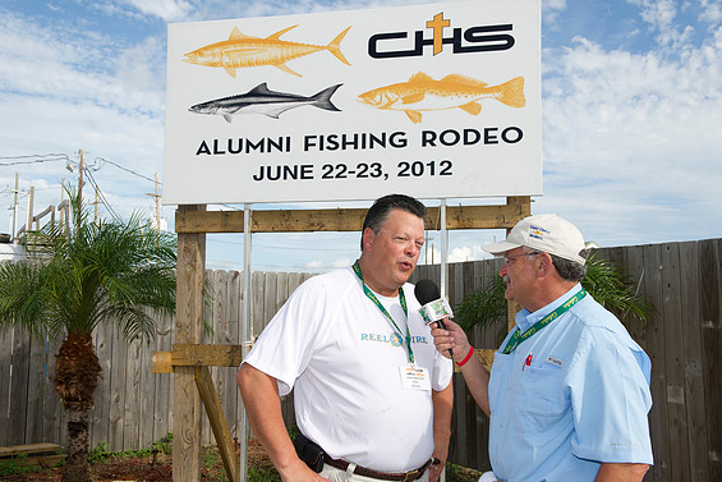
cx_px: 368
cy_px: 239
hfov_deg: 49.5
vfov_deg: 34.2
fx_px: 782
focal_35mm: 39
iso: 200
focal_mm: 38
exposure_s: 1/250
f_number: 8
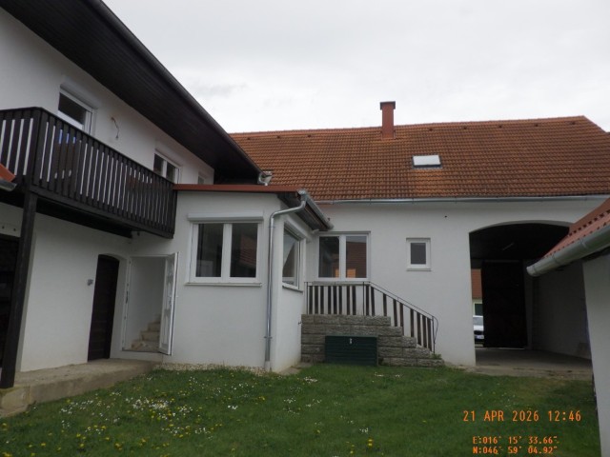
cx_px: 305
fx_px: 493
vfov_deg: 49.7
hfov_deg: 63.4
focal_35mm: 28
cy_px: 228
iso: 250
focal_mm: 5
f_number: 4.2
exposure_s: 1/800
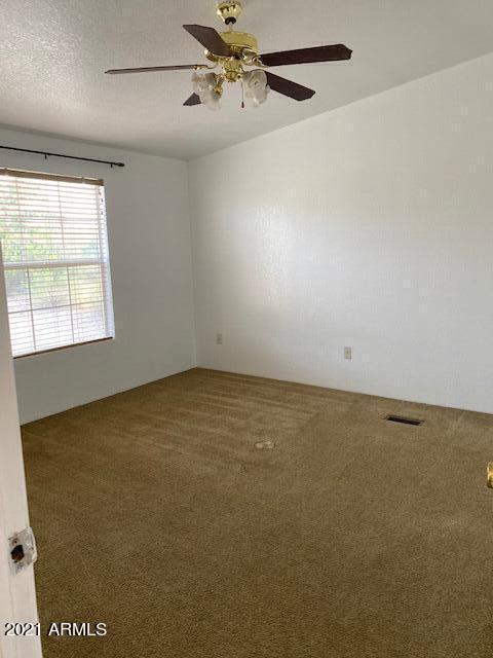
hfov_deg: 53.1
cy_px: 329
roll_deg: +1.4
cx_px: 246
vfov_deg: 67.3
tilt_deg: -9.2
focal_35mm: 26
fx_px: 494
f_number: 1.8
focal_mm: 4.25
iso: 125
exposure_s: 1/105
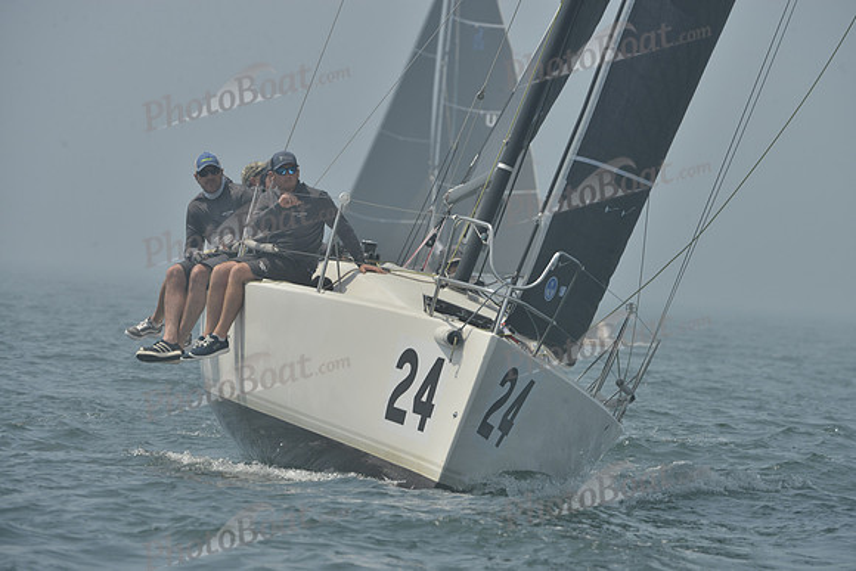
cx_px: 428
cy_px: 286
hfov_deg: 6.9
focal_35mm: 300
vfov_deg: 4.6
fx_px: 7135
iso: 280
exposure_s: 1/1000
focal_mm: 300
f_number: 10
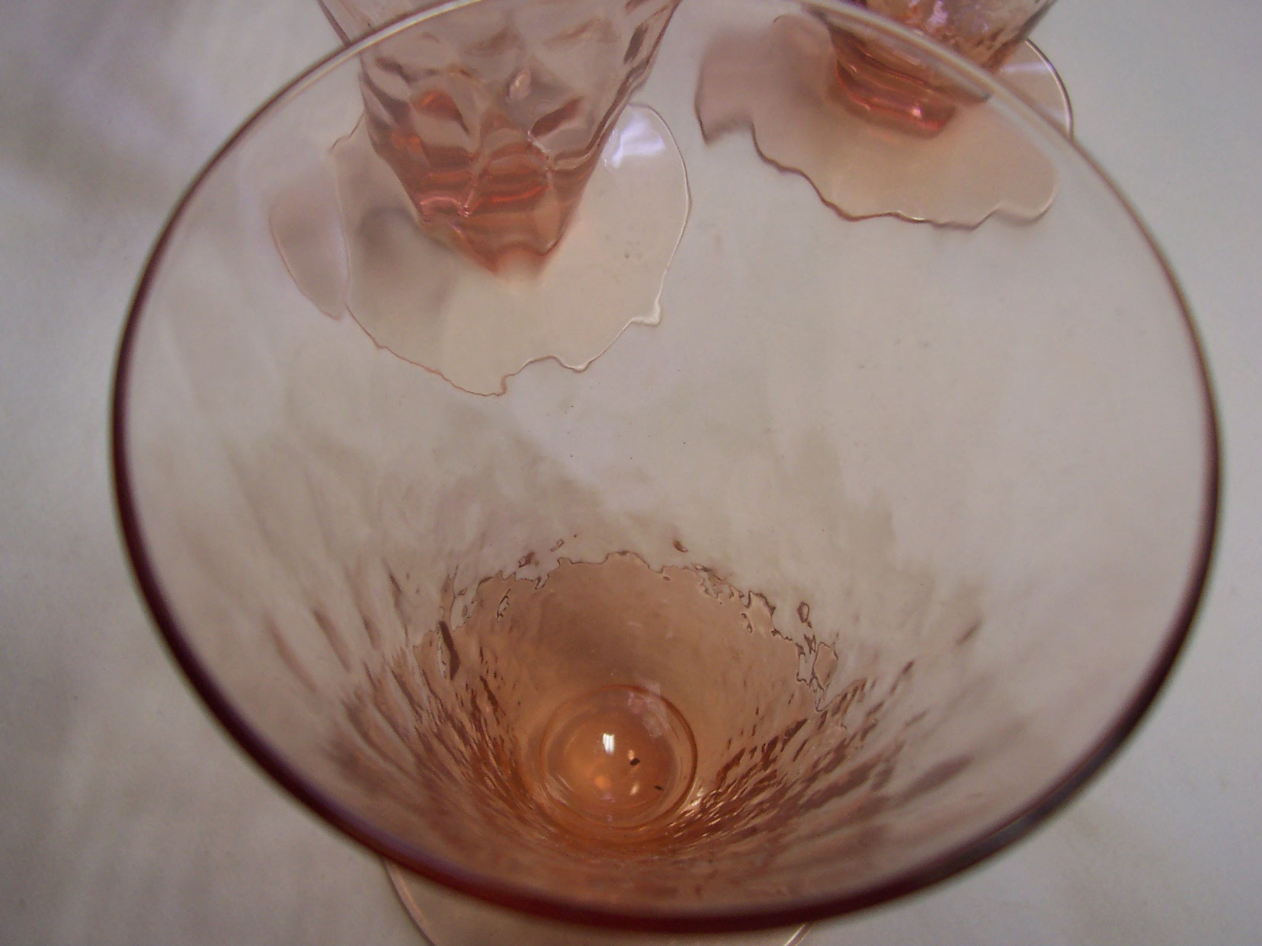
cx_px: 631
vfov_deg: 38.7
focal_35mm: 37
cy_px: 473
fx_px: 1349
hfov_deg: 50.1
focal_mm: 5.6
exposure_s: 1/60
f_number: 2.8
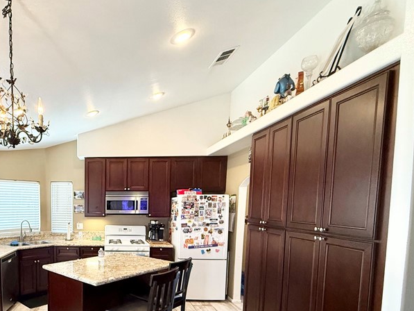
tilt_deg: -5.1
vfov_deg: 54.6
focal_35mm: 24
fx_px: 287
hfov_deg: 65.9
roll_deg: +0.1
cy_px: 228
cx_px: 90
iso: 320
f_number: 2.2
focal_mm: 2.22
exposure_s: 1/120
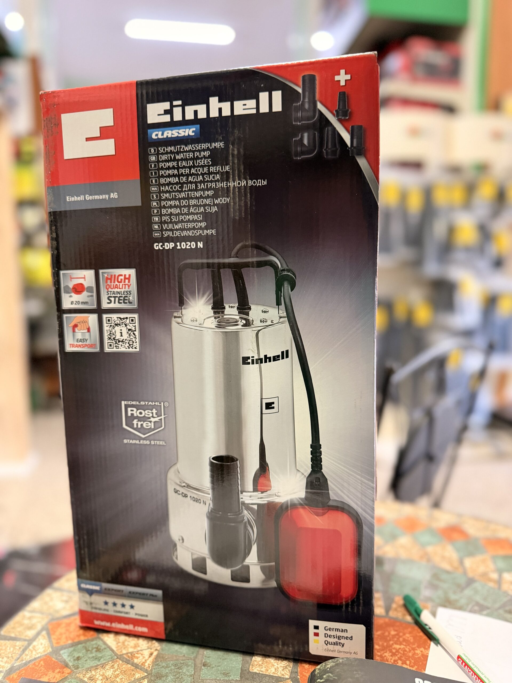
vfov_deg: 71.6
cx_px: 256
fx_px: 473
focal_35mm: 24
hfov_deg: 56.8
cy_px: 342
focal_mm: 6.76
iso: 500
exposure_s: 1/50
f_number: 1.78
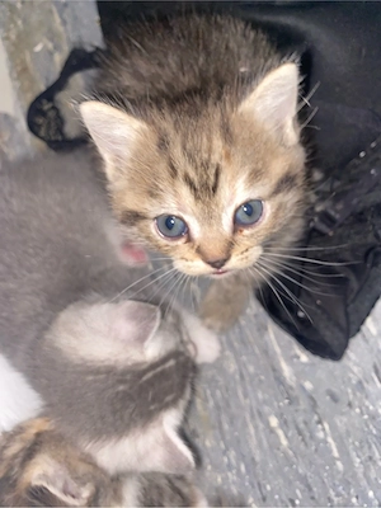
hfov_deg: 54.9
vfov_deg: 69.4
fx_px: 367
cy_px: 254
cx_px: 190
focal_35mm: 25
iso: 64
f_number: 1.8
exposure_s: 1/43
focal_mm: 4.25
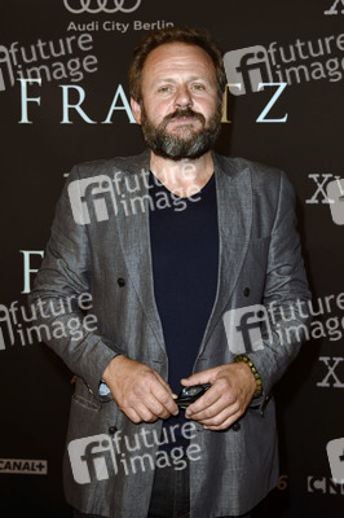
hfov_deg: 23.3
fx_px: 833
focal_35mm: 58
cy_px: 259
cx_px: 172
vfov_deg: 34.5
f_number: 5.6
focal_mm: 58
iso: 500
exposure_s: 1/250
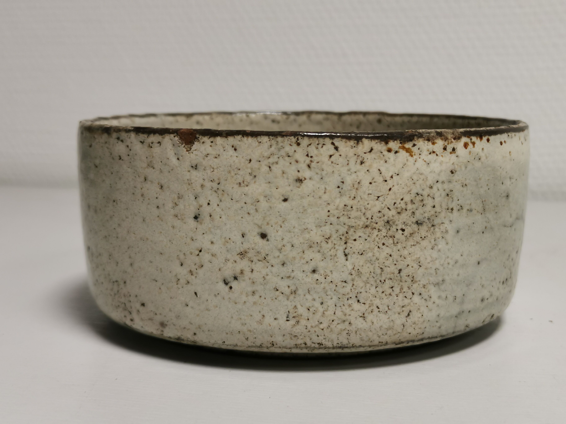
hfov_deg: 37.5
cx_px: 283
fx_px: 834
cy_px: 212
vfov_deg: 28.6
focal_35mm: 51
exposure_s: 1/69
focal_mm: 5.58
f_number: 1.8
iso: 125
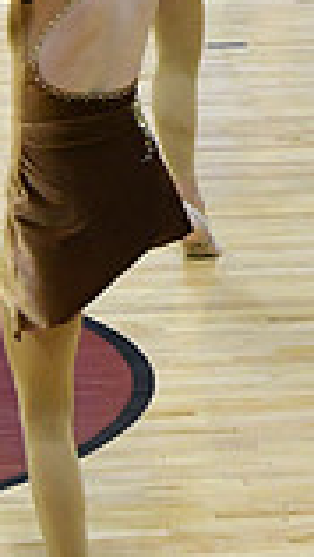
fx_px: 7319
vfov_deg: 4.4
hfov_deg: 2.4
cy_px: 37
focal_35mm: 495
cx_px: 984
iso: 5000
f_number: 4
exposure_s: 1/400
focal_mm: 86
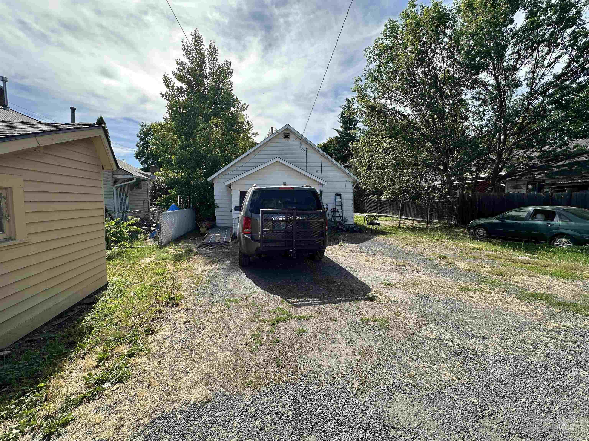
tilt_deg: -4.4
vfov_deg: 85.7
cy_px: 220
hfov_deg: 102.1
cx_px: 294
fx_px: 238
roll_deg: +0.4
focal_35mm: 14
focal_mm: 2.22
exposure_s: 1/947
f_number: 2.2
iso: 50
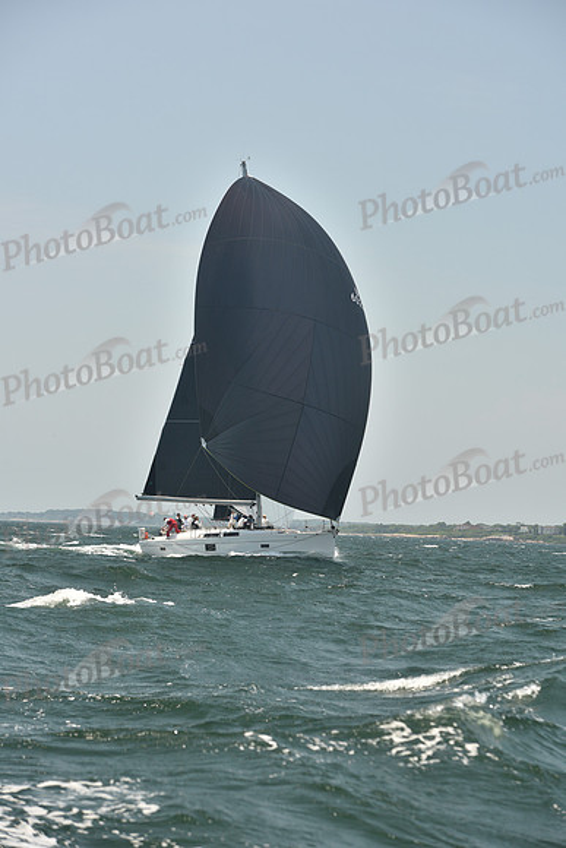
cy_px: 424
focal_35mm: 100
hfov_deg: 13.7
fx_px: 2357
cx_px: 283
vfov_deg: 20.4
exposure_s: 1/640
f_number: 5
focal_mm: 100
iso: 250
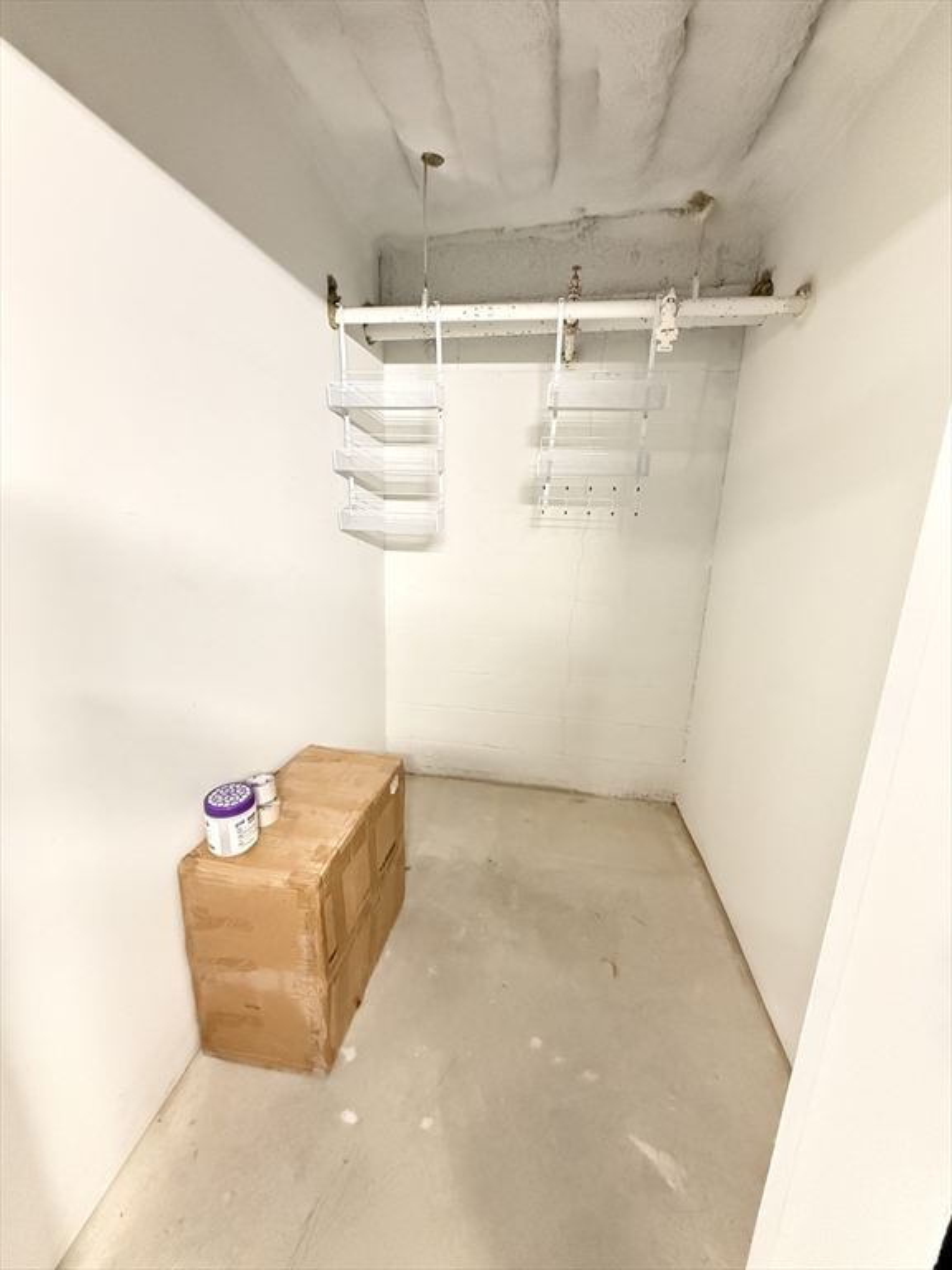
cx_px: 476
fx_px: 513
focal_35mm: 14
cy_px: 635
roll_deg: -1.2
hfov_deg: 85.7
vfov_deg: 102.1
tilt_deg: -12.7
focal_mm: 2.22
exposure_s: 1/60
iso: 1250
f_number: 2.2
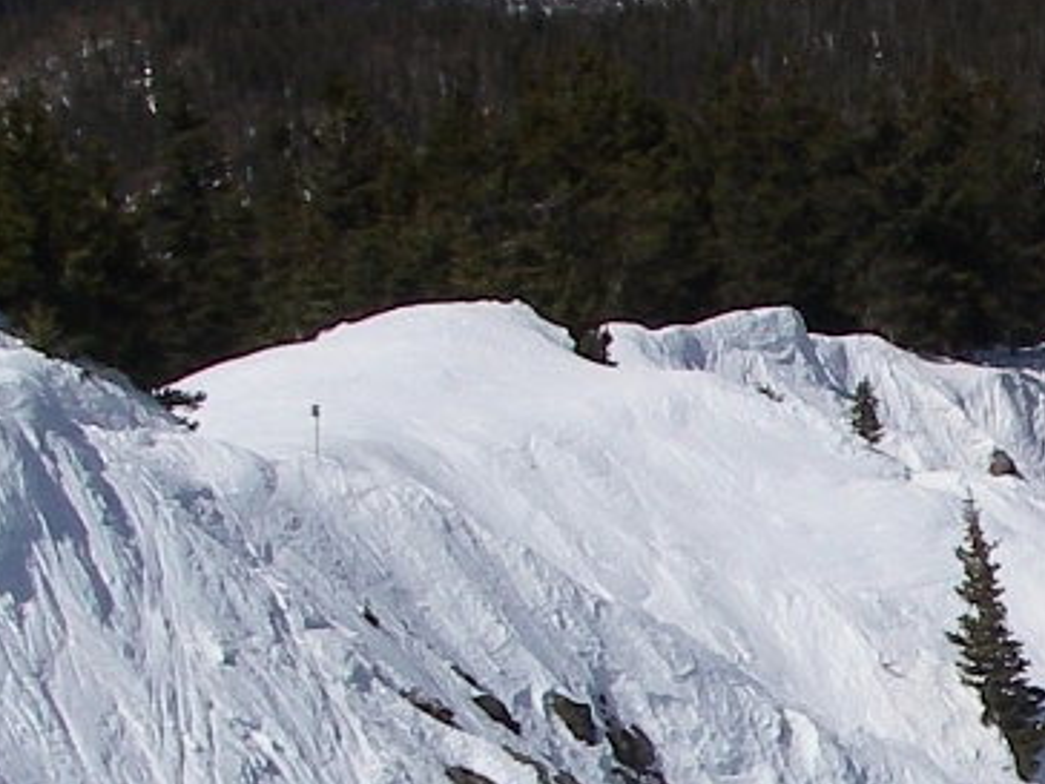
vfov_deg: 8.8
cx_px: 1635
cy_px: 925
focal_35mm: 167
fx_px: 5041
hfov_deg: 11.3
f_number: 6.6
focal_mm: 6.3
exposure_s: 1/500
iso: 64
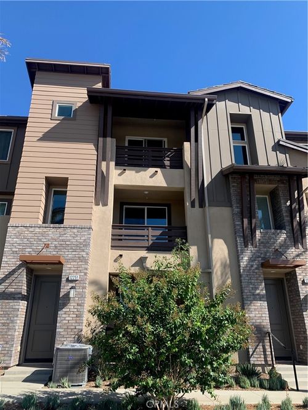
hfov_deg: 53.0
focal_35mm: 26
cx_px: 154
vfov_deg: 67.3
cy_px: 205
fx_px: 309
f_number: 1.8
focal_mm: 4.25
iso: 25
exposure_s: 1/1043
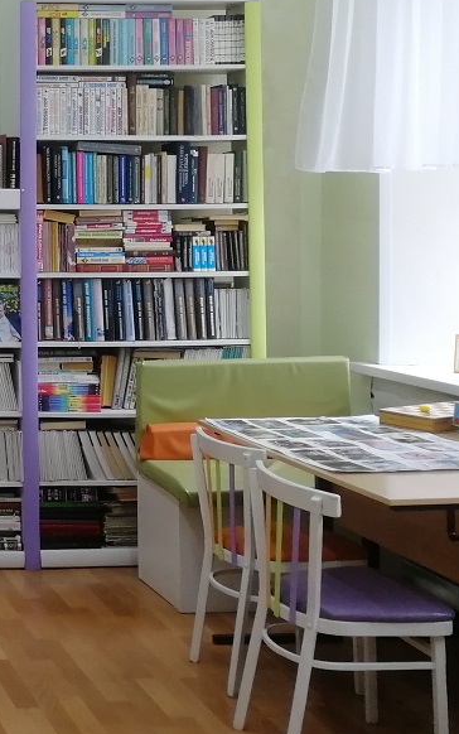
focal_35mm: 59
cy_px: 187
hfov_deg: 19.4
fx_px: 1180
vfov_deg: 33.9
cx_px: -219
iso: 125
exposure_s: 1/50
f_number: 2.2
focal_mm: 3.95
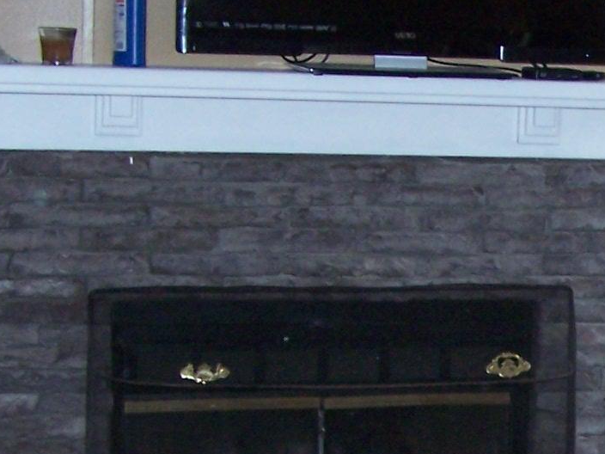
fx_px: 2429
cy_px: 445
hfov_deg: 13.8
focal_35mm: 139
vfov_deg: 10.6
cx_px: 727
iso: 140
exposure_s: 1/60
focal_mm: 6.3
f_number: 2.8
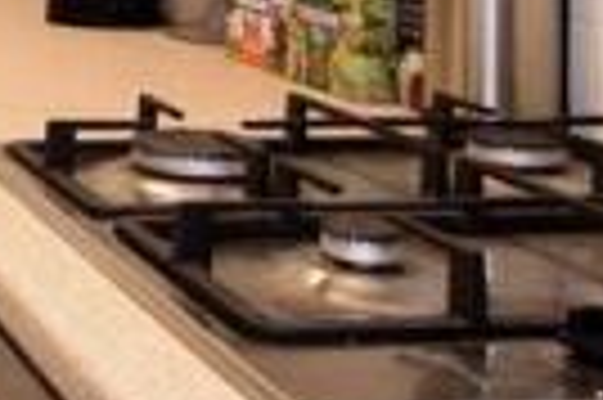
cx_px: -315
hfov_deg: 19.9
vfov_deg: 14.6
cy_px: -173
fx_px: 1472
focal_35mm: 88
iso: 400
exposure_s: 1/13
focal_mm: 12
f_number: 6.3
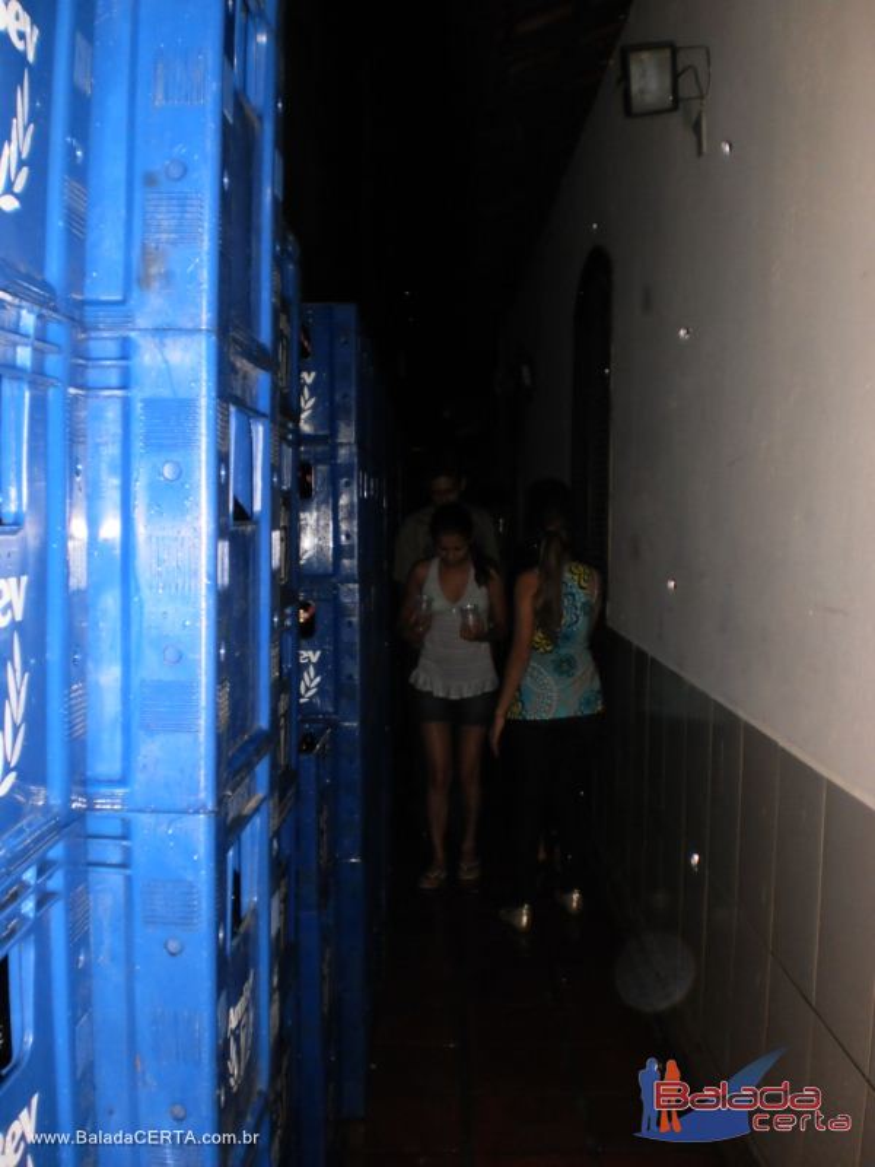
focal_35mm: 36
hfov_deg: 39.7
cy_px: 584
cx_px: 438
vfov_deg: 51.4
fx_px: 1213
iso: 160
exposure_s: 1/30
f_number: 3.1
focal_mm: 6.3
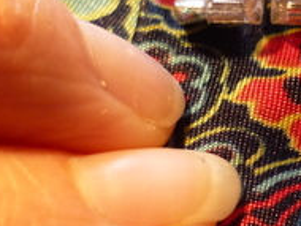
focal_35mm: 104
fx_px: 905
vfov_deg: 14.3
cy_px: 131
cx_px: 238
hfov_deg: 18.7
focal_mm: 5.5
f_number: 2.8
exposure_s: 1/30
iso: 250
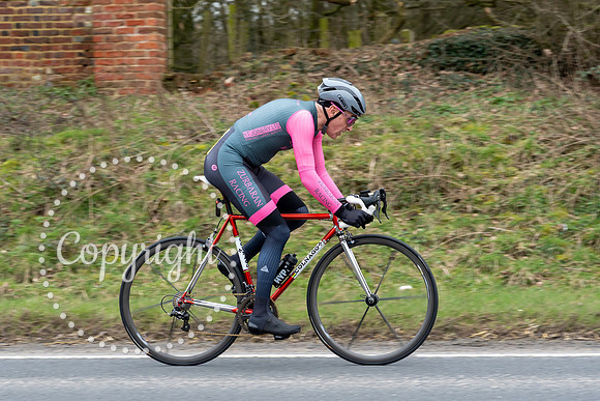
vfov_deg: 11.9
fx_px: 1925
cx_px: 255
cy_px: 117
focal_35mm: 115
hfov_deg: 17.7
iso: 500
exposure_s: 1/500
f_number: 4.5
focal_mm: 70
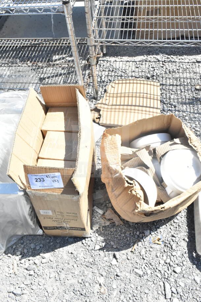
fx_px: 301
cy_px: 151
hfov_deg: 36.9
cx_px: 100
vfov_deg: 53.1
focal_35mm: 36
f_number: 11
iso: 1600
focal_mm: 24
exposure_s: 1/800
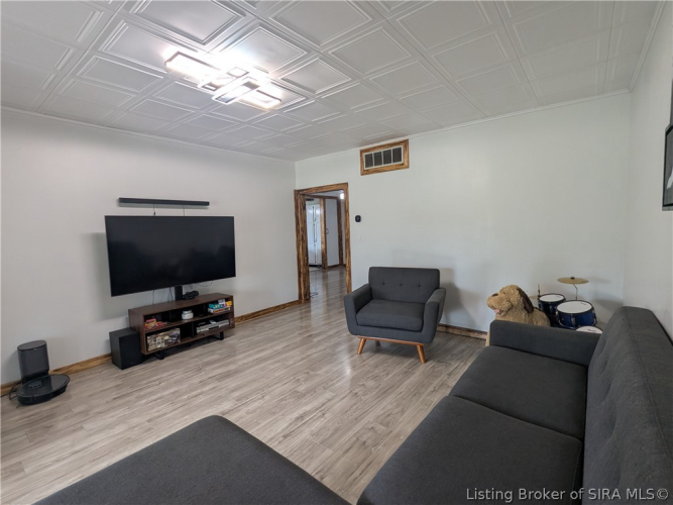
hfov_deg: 94.5
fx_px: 311
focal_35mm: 16
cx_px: 336
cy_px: 252
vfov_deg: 78.1
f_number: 2.2
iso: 84
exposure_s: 1/23.6
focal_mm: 2.22
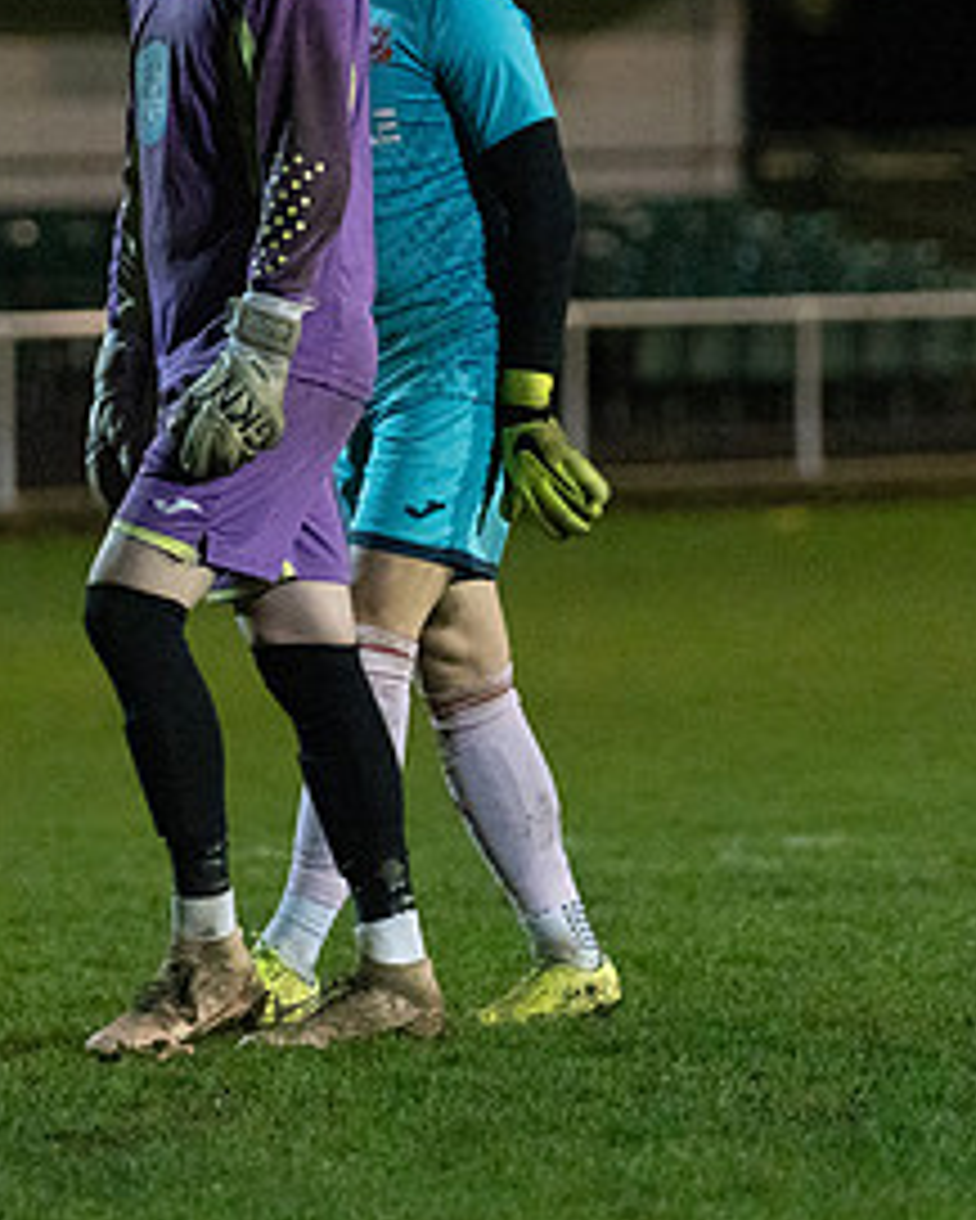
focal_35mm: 422
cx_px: 305
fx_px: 15229
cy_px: 209
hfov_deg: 3.7
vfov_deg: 4.6
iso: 5000
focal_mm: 146
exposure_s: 1/640
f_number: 2.8
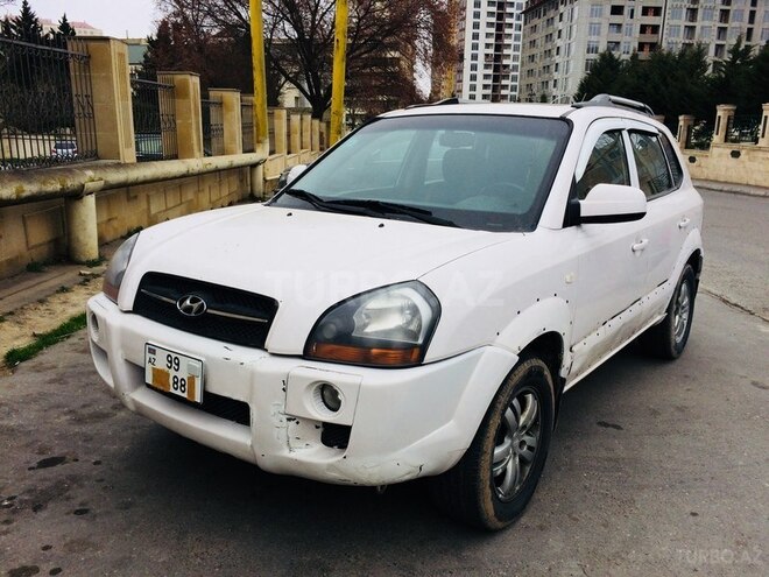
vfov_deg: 48.2
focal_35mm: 29
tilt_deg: -15.4
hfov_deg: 61.7
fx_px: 644
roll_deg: -0.2
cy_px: 288
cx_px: 384
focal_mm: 4.15
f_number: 2.2
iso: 32
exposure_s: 1/494
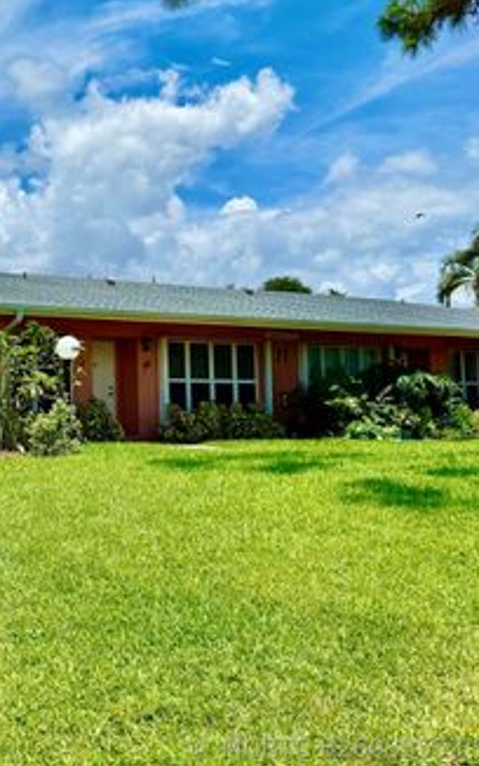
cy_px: 328
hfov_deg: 30.4
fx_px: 814
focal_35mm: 39
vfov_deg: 50.2
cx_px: -5
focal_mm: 6.76
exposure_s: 1/9091
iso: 80
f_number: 1.78
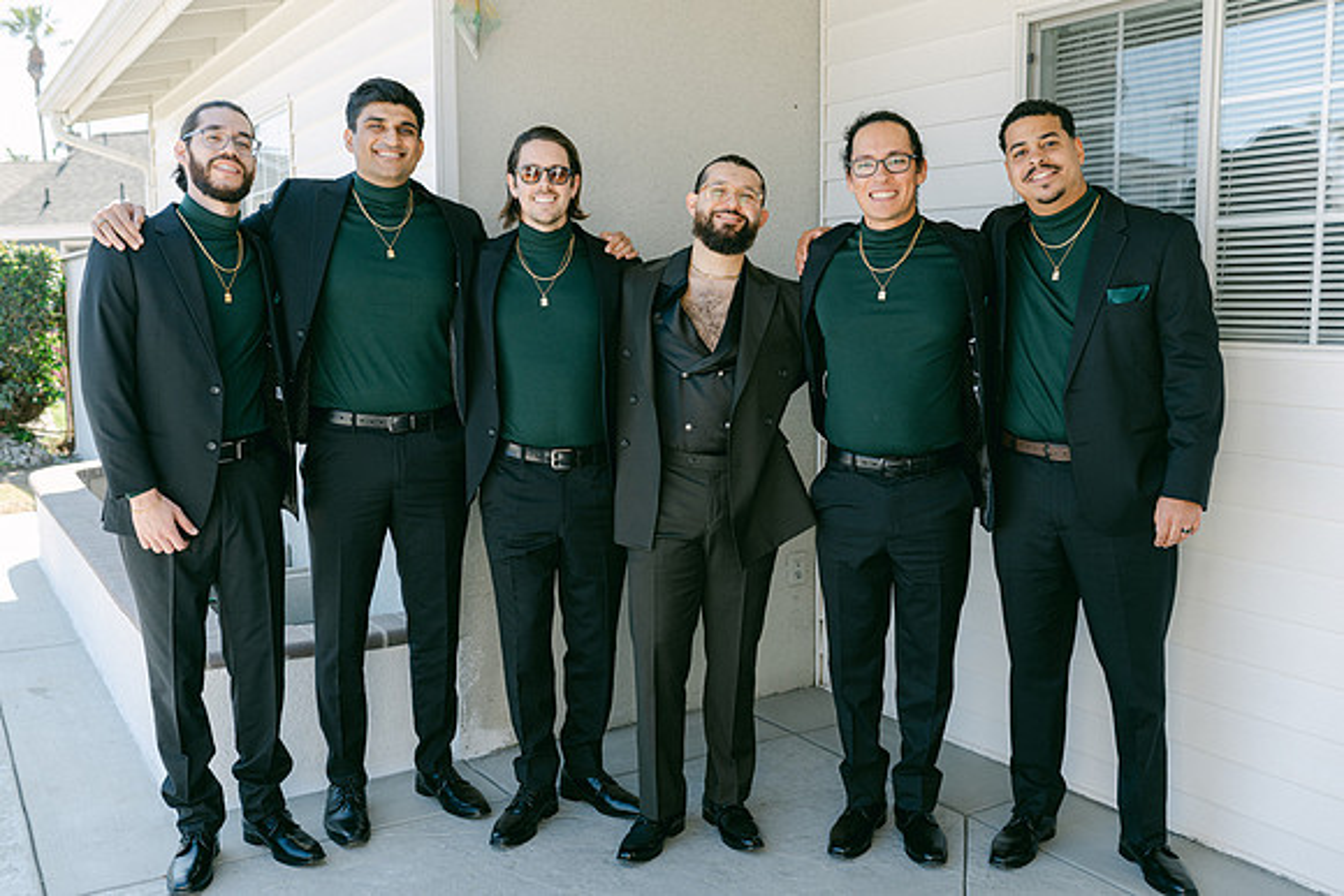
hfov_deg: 54.4
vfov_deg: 37.9
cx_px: 672
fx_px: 1307
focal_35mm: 35
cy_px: 448
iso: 80
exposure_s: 1/320
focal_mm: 35
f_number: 4
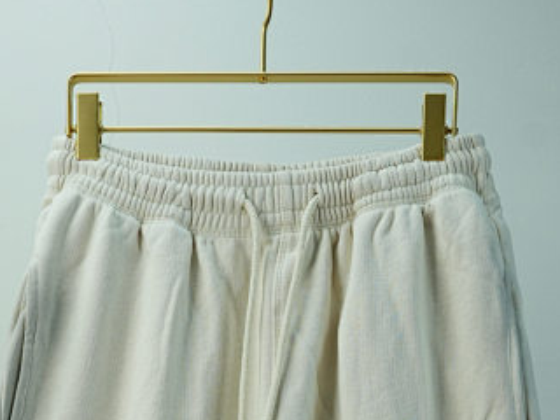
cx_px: 290
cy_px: 882
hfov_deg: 18.4
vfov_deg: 12.1
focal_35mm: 107
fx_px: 1731
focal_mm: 33
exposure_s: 1/320
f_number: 5.6
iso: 640
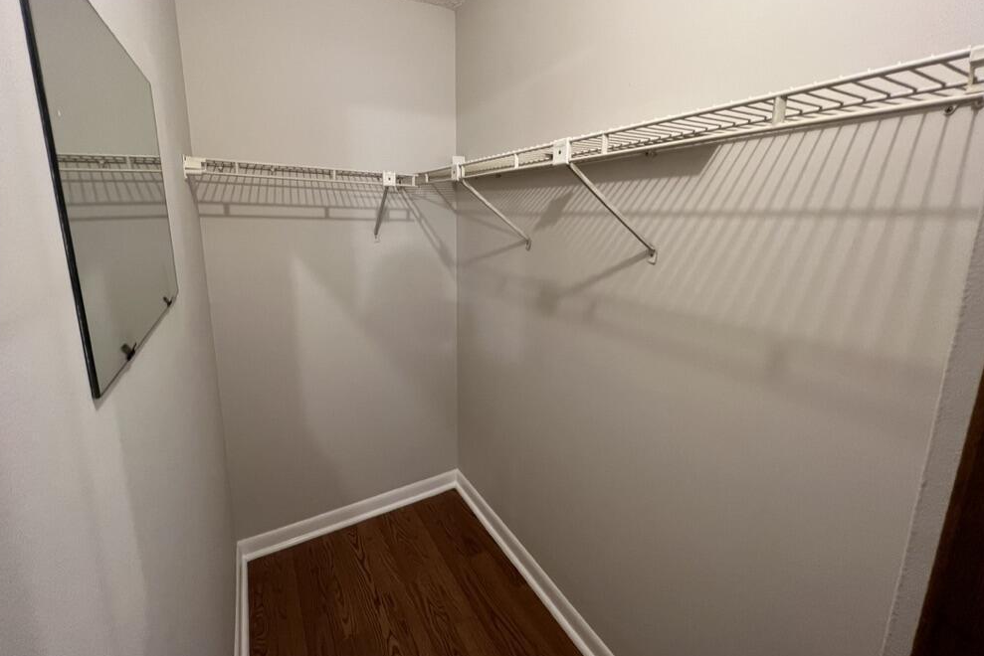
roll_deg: +0.2
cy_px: 290
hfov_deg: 104.2
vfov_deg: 80.9
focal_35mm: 14
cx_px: 478
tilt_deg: -10.5
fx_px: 383
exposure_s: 1/60
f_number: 1.8
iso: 250
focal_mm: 1.57
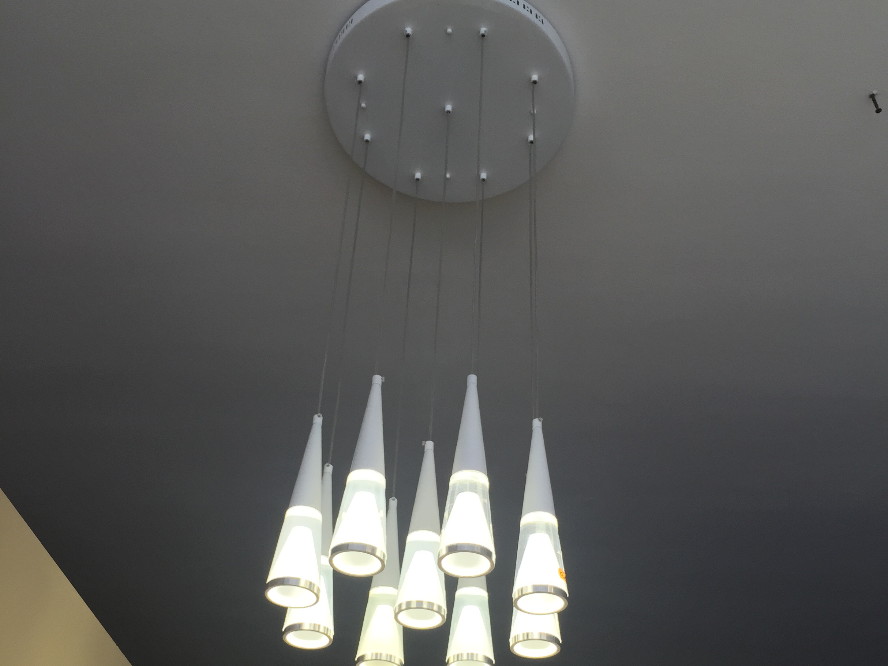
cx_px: 443
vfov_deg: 36.2
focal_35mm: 39
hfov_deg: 47.9
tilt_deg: +36.1
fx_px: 1000
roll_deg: -3.1
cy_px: 471
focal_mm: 4.15
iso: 50
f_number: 2.2
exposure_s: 1/100
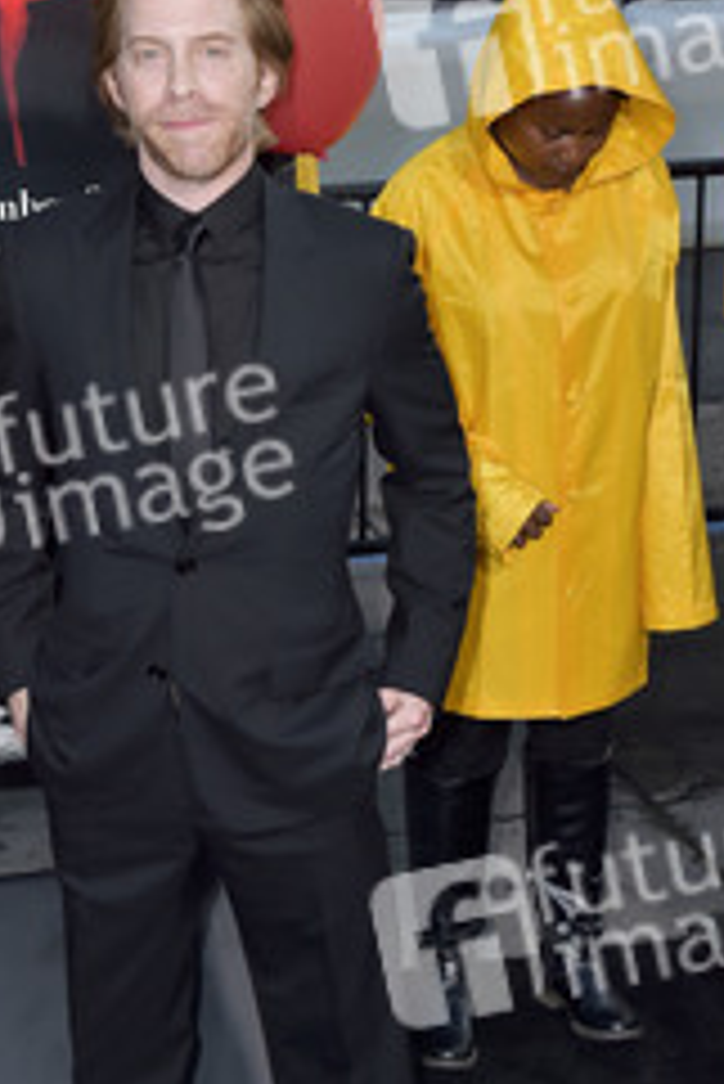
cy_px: 697
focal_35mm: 83
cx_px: 196
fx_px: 2500
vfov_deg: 24.4
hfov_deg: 16.4
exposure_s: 1/250
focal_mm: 50
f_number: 6.3
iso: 640
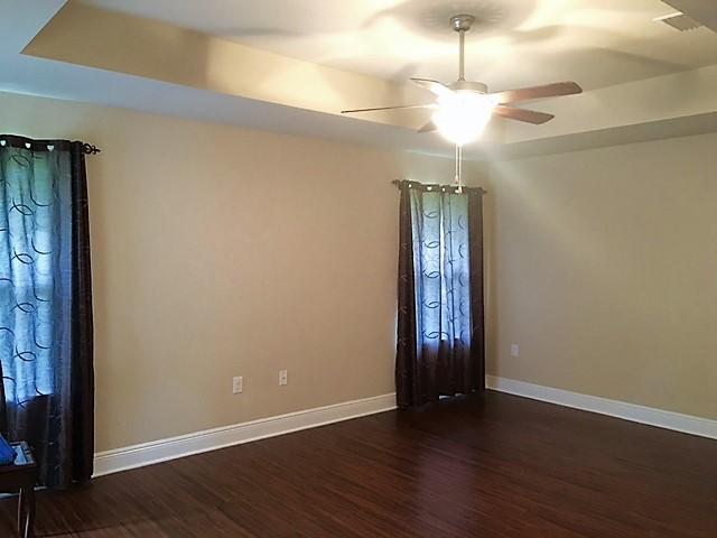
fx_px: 601
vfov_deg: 48.2
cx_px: 358
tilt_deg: -1.9
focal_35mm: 29
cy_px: 269
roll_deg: +0.3
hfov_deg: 61.7
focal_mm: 4.15
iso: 100
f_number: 2.2
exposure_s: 1/10
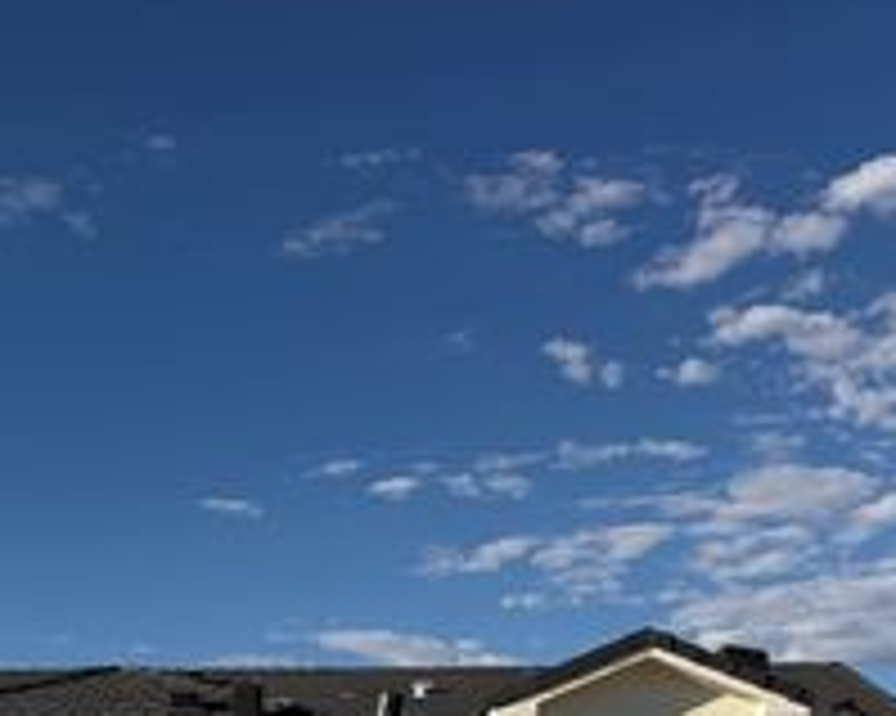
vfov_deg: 24.2
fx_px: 1564
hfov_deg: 31.8
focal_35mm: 59
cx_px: 329
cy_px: 777
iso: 80
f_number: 1.78
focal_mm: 6.76
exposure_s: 1/7353
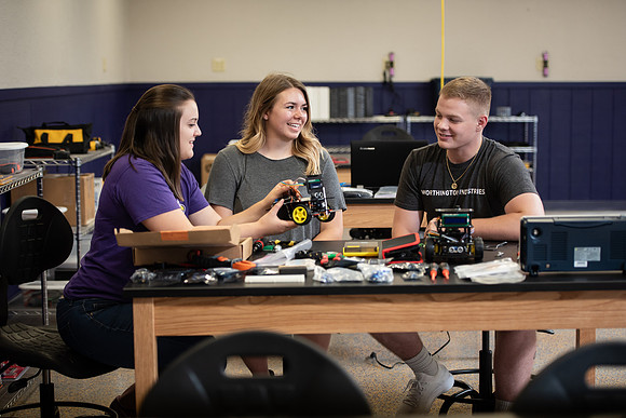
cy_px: 209
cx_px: 313
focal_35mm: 70
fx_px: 1217
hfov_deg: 28.8
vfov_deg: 19.5
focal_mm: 70
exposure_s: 1/250
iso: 800
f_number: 3.2
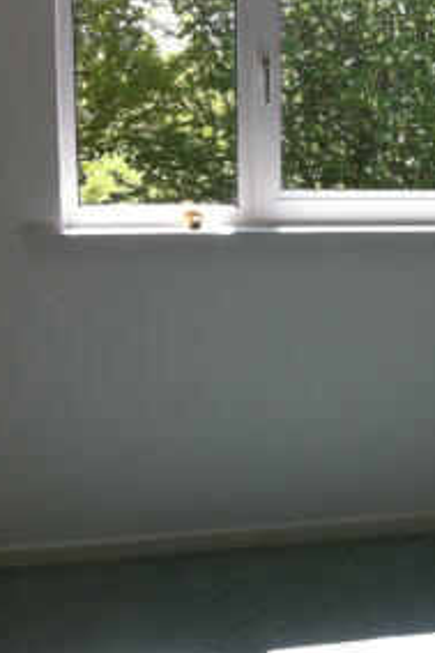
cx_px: 461
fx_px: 1361
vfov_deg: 27.0
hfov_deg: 17.6
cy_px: 332
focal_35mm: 75
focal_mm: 3.85
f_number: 2.8
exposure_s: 1/275
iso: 80
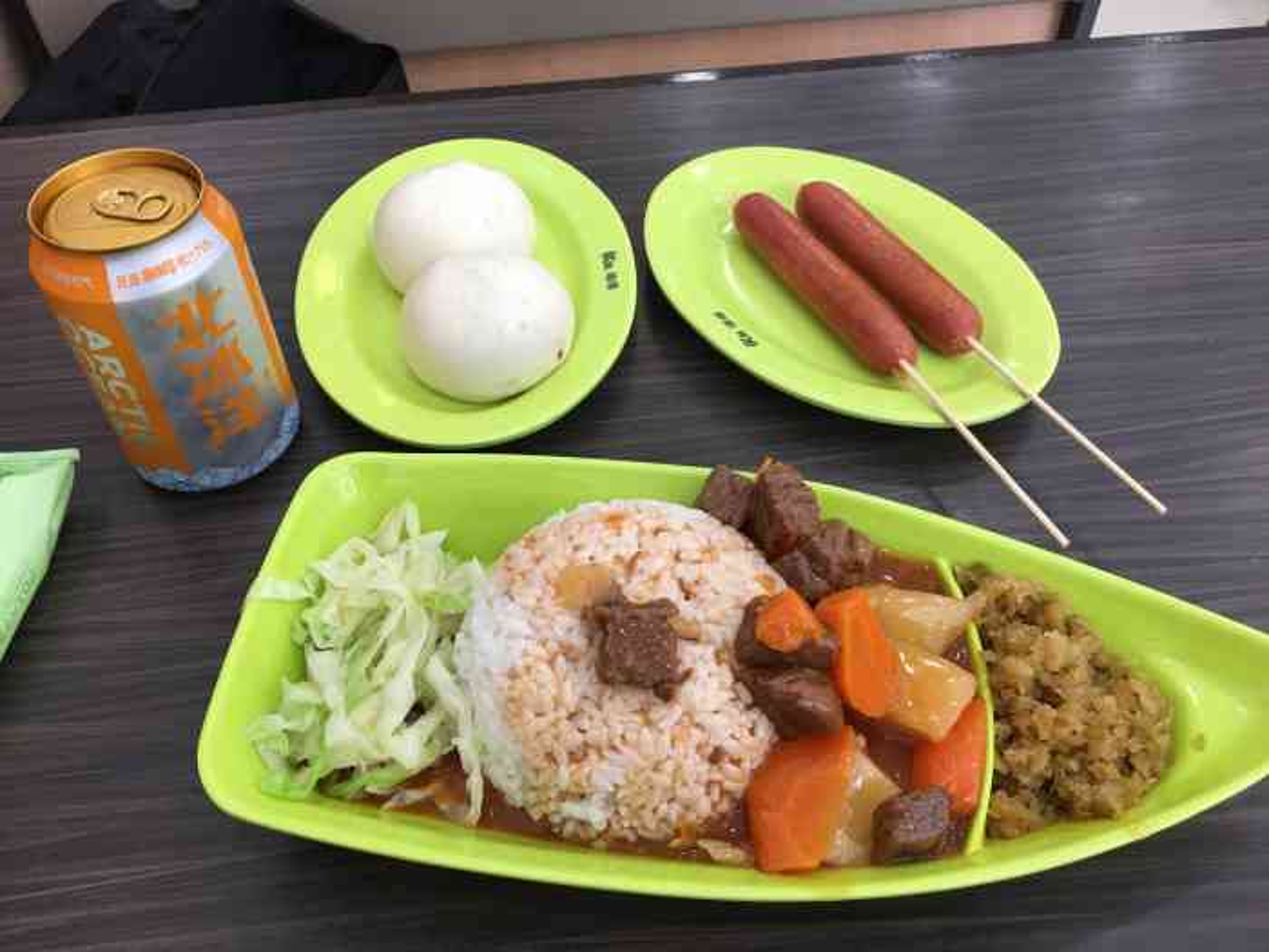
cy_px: 476
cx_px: 634
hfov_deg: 61.7
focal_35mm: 29
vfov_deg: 48.2
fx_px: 1063
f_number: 2.2
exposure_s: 1/33
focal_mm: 4.15
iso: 40
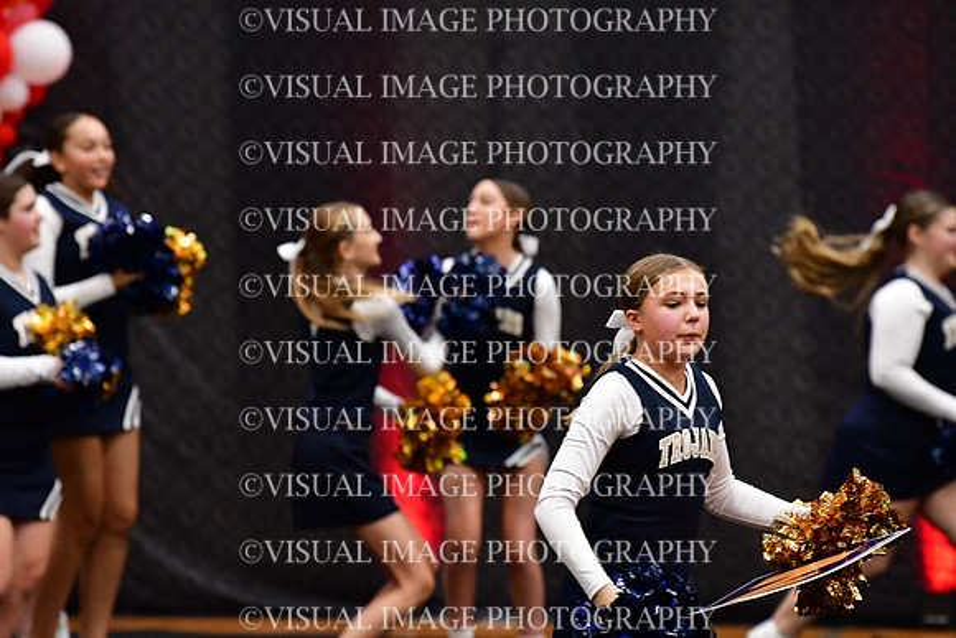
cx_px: 478
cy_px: 319
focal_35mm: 300
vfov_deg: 4.6
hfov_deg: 6.9
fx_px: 7968
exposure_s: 1/500
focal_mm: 200
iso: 4000
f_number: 3.5
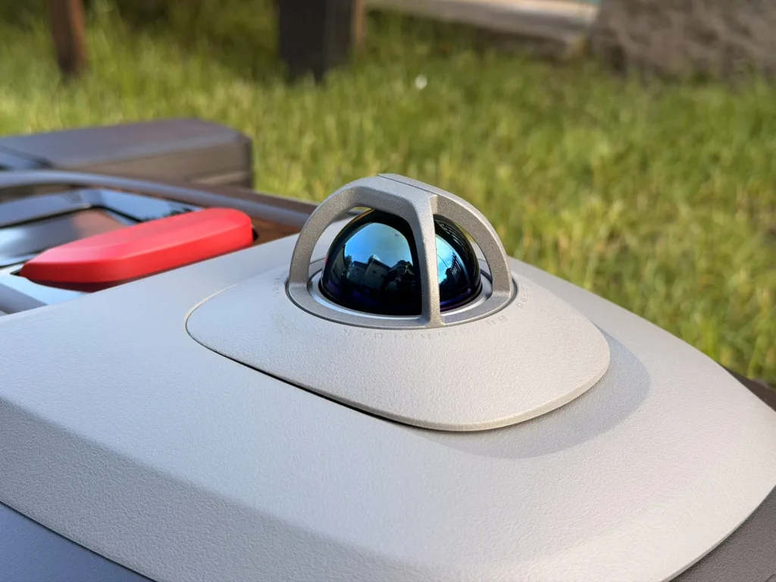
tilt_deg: -22.1
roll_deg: -0.7
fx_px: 1076
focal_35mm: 48
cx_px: 388
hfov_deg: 39.7
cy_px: 291
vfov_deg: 30.3
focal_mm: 6.76
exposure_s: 1/254
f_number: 1.78
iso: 64
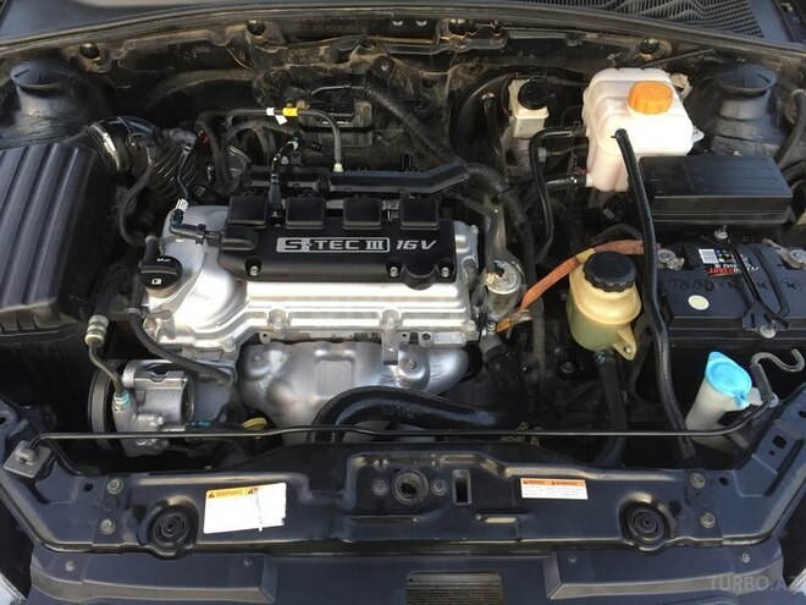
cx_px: 403
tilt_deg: -49.1
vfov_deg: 48.2
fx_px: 675
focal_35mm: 29
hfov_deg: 61.7
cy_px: 302
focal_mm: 4.15
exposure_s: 1/33
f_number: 2.2
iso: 50
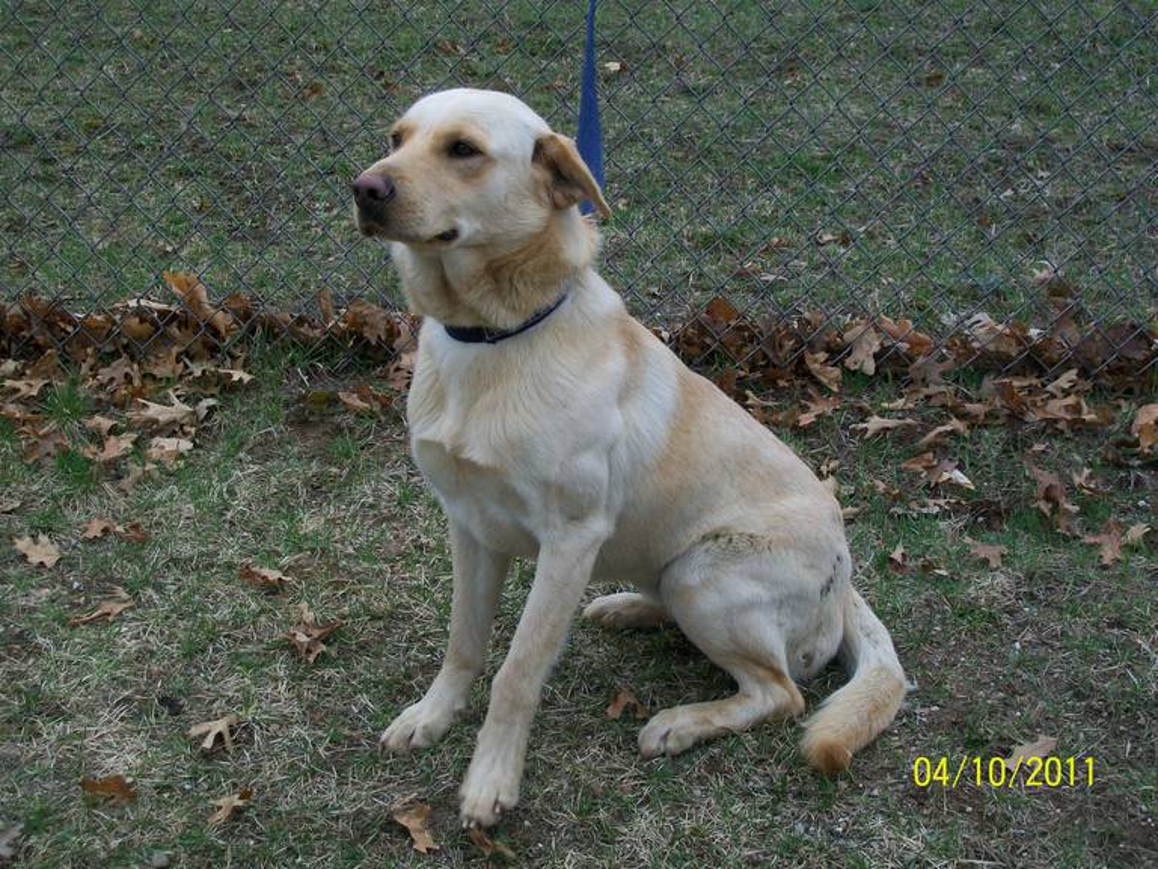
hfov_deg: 34.3
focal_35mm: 56
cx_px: 579
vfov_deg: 26.1
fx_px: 1873
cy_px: 434
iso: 64
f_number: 3.3
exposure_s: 1/320
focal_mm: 9.4
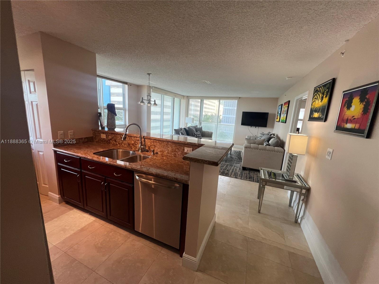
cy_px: 142
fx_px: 142
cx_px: 190
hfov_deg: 106.2
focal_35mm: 13
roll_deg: -4.0
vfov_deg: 89.9
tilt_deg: -11.2
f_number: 1.8
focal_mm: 1.57
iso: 100
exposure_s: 1/120
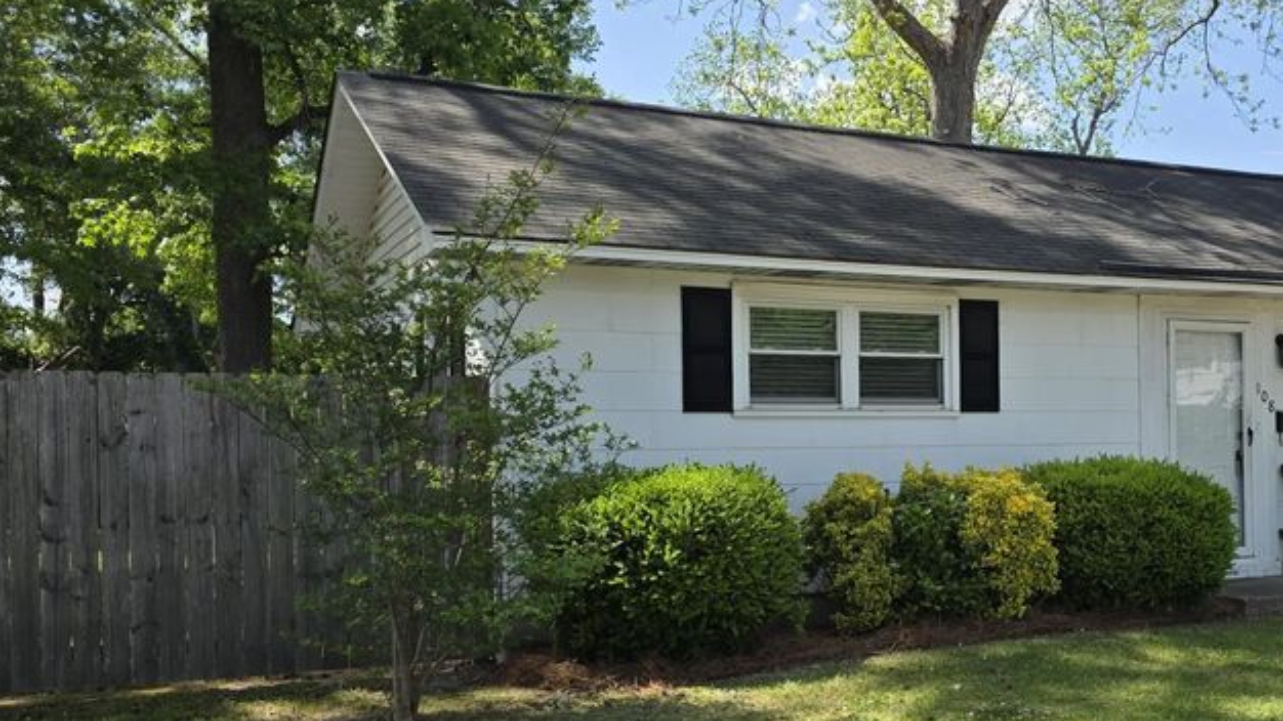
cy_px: 447
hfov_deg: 48.5
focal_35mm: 41
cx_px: 867
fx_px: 1395
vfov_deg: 28.9
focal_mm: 6.3
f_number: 1.7
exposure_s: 1/2497
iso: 80
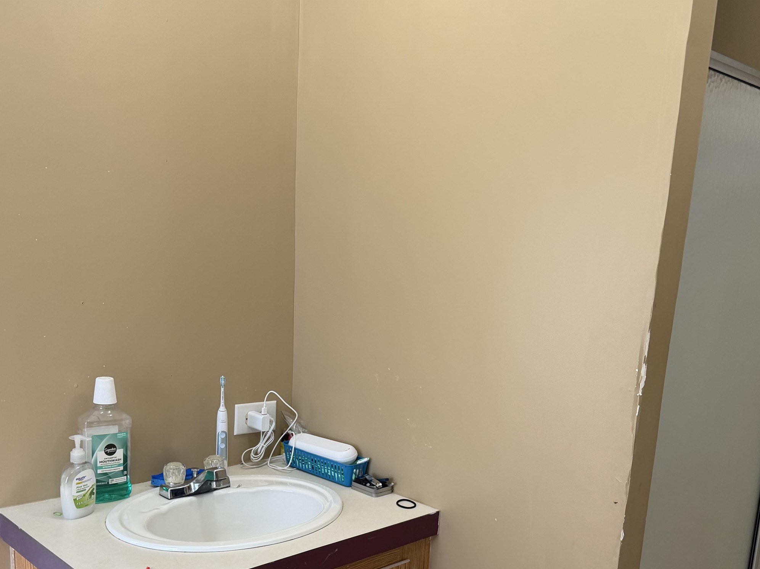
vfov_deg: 37.8
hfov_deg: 50.1
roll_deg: -2.1
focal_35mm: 37
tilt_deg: -12.8
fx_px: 812
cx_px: 409
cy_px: 420
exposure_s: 1/60
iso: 160
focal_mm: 6.76
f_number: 1.78
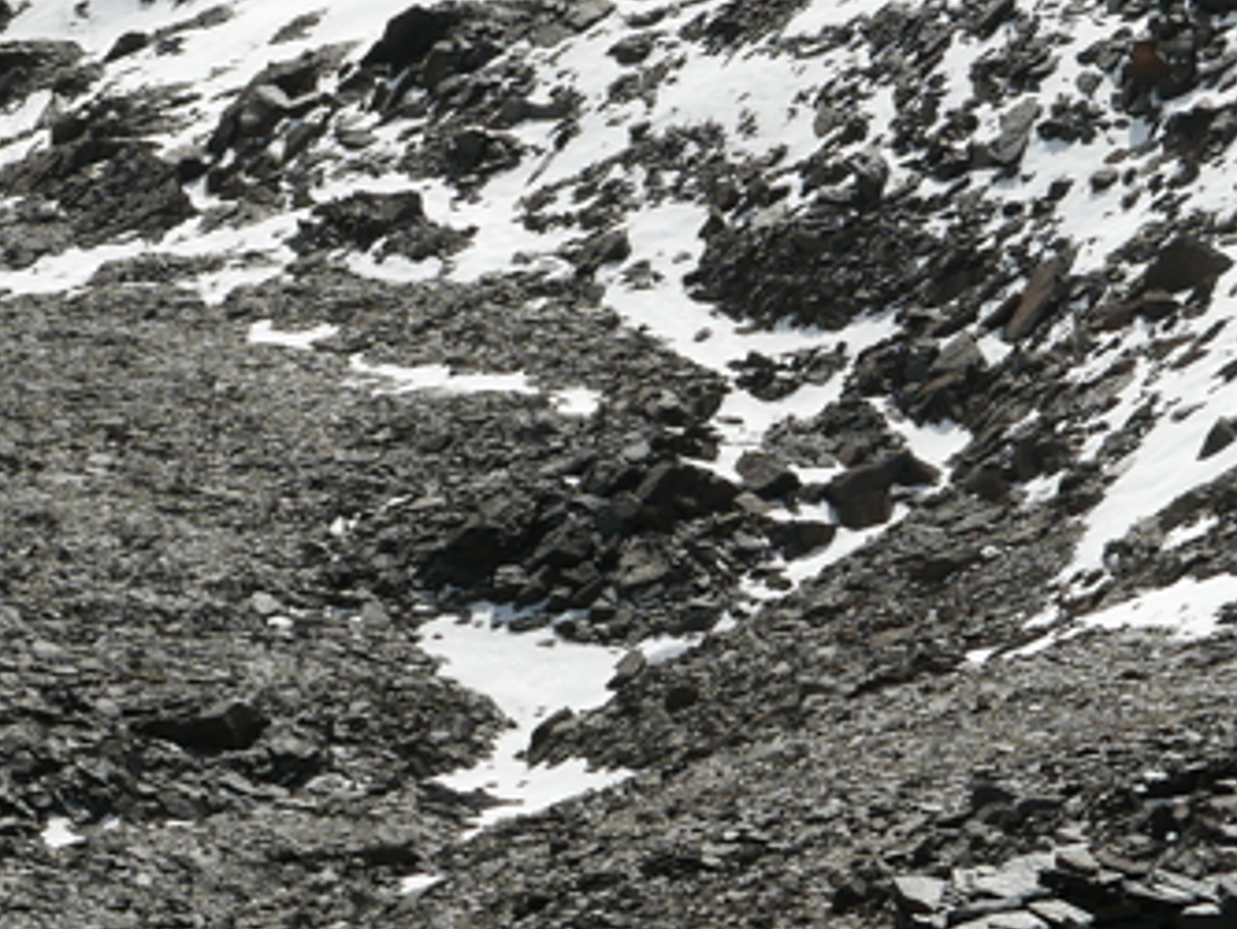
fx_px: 6184
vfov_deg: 8.6
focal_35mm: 173
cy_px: 171
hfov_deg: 11.4
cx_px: 882
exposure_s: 1/1600
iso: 200
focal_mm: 22.7
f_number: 5.6
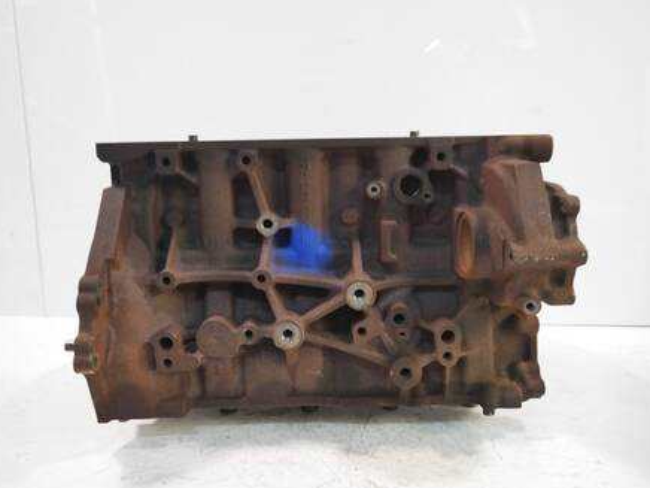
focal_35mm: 33
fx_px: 620
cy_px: 254
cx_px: 324
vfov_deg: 42.9
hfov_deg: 55.4
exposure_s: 1/60
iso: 1000
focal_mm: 15
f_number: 3.5
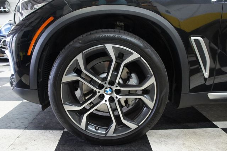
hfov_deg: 67.4
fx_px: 170
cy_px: 76
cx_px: 114
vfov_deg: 47.9
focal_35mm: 27
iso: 1600
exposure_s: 1/60
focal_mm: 18
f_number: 3.5
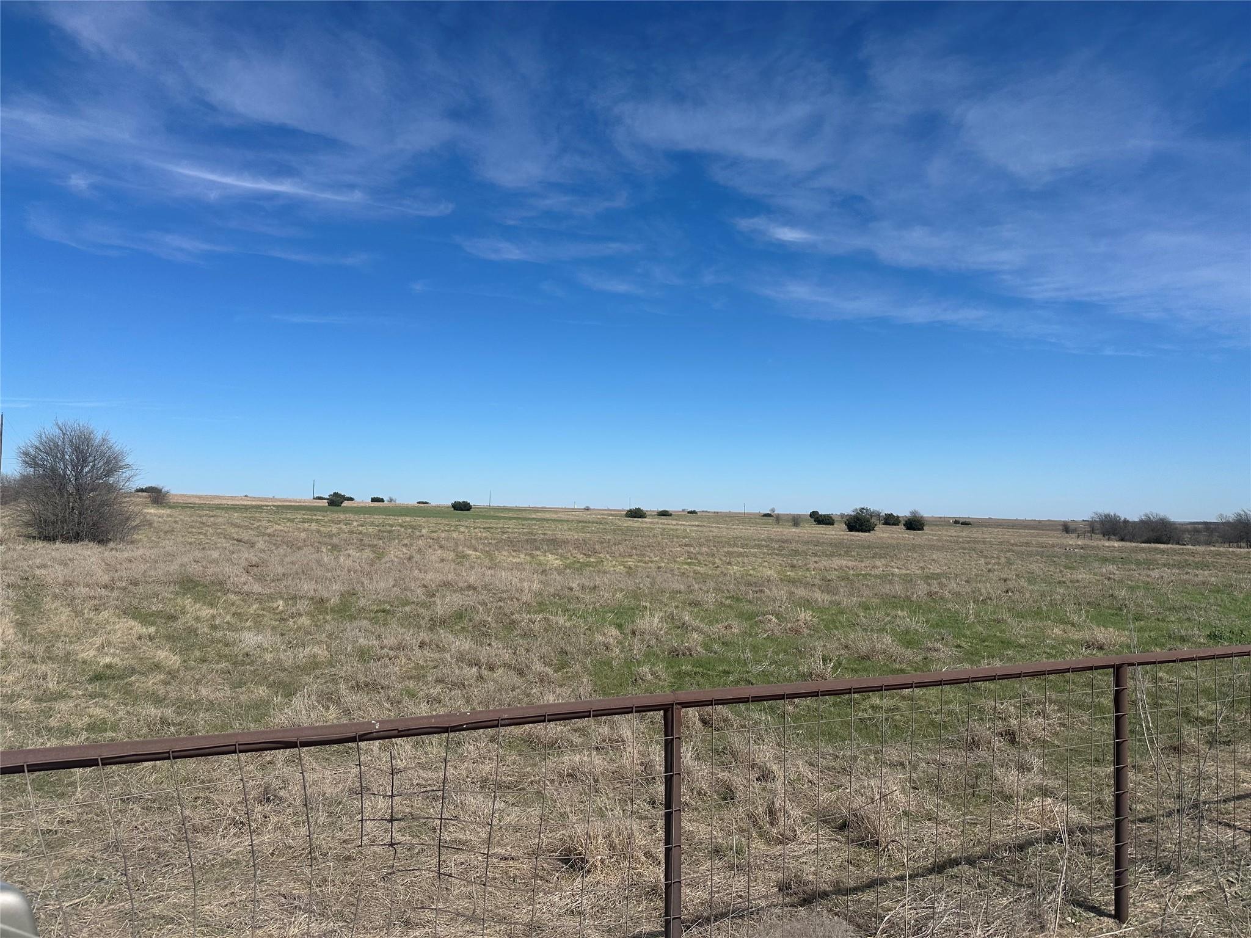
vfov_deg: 56.8
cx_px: 626
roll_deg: -1.9
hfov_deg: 71.6
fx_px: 867
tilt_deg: +4.1
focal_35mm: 24
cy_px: 469
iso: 80
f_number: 1.78
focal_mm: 6.86
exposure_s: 1/8197
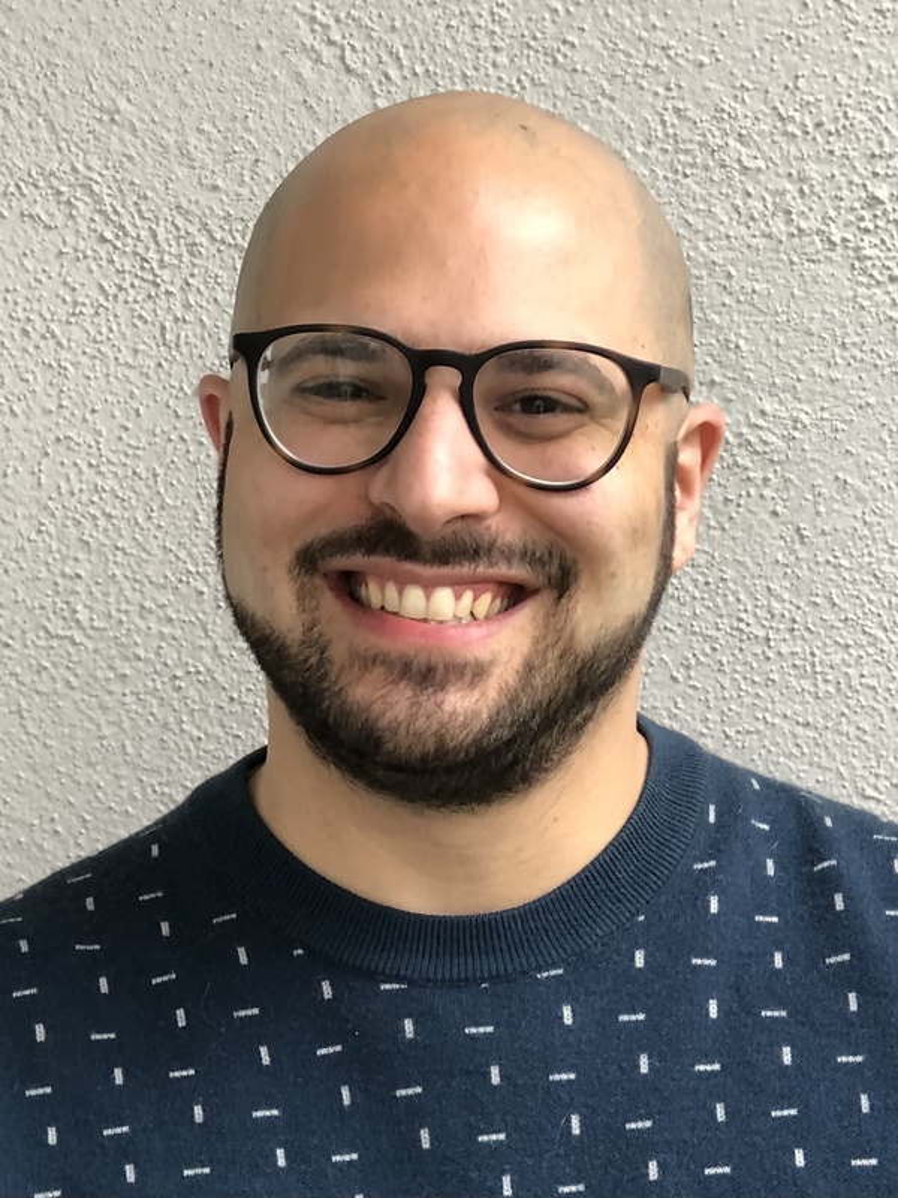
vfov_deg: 33.8
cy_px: 599
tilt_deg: -7.6
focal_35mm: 57
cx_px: 449
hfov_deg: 25.7
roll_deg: +2.6
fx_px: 1972
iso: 32
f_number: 2.8
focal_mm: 6.6
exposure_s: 1/30
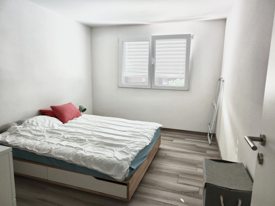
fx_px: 183
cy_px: 103
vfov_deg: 58.9
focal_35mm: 23
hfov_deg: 73.9
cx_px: 138
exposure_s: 1/100
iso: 267
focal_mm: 7.01
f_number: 1.69
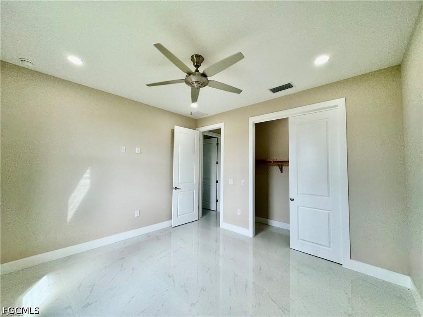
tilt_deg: +3.5
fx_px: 171
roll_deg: -0.3
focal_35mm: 14
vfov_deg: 85.7
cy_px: 158
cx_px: 212
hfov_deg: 102.1
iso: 40
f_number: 2.2
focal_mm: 2.22
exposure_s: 1/129
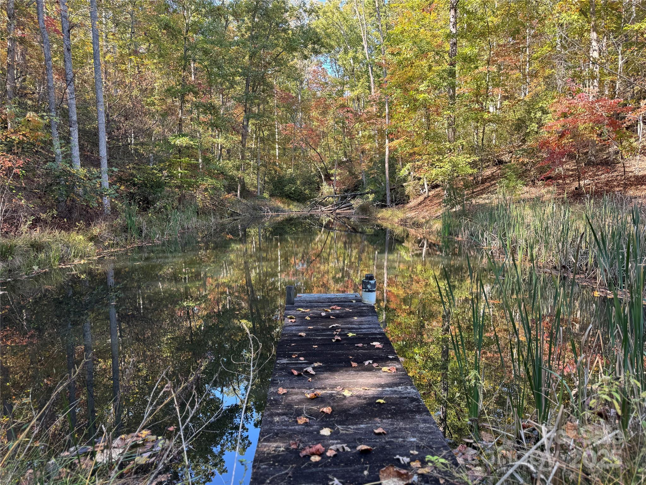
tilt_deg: -6.6
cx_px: 323
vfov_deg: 56.8
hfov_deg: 71.6
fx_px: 448
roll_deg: +0.3
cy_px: 242
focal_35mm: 24
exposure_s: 1/170
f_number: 1.78
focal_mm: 6.76
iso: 64
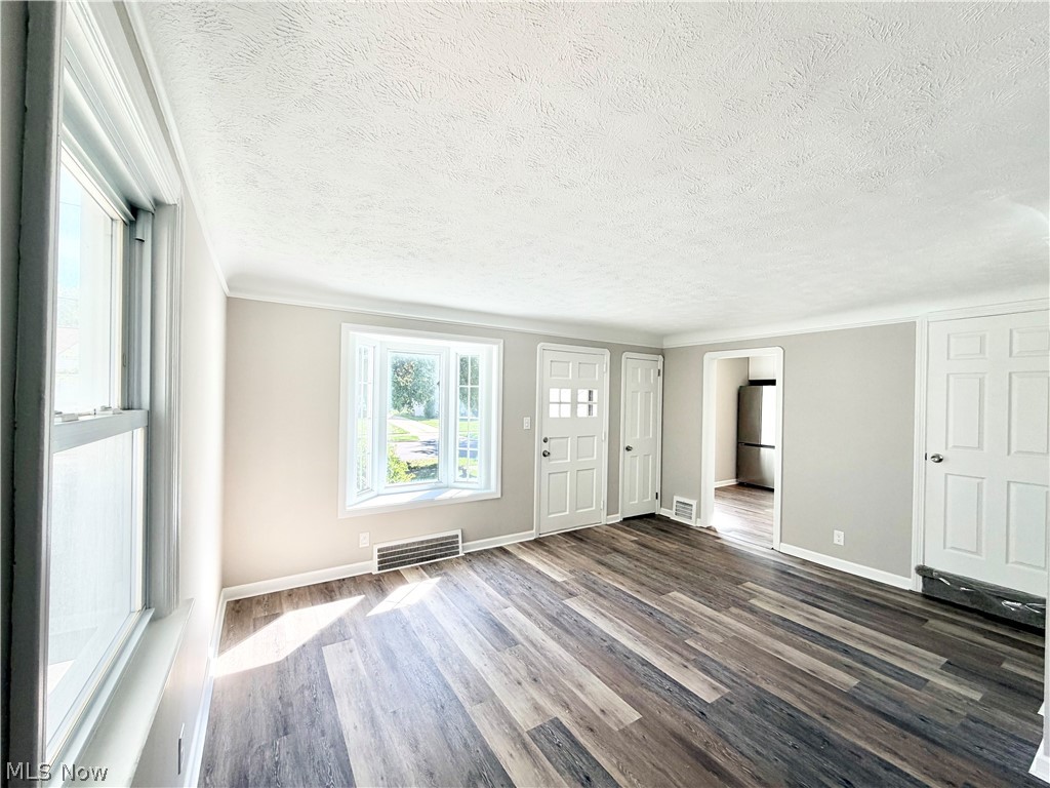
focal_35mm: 14
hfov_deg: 102.1
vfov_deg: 85.7
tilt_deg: +0.0
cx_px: 525
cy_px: 394
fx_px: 425
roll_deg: -0.9
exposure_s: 1/152
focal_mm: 2.22
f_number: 2.2
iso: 50
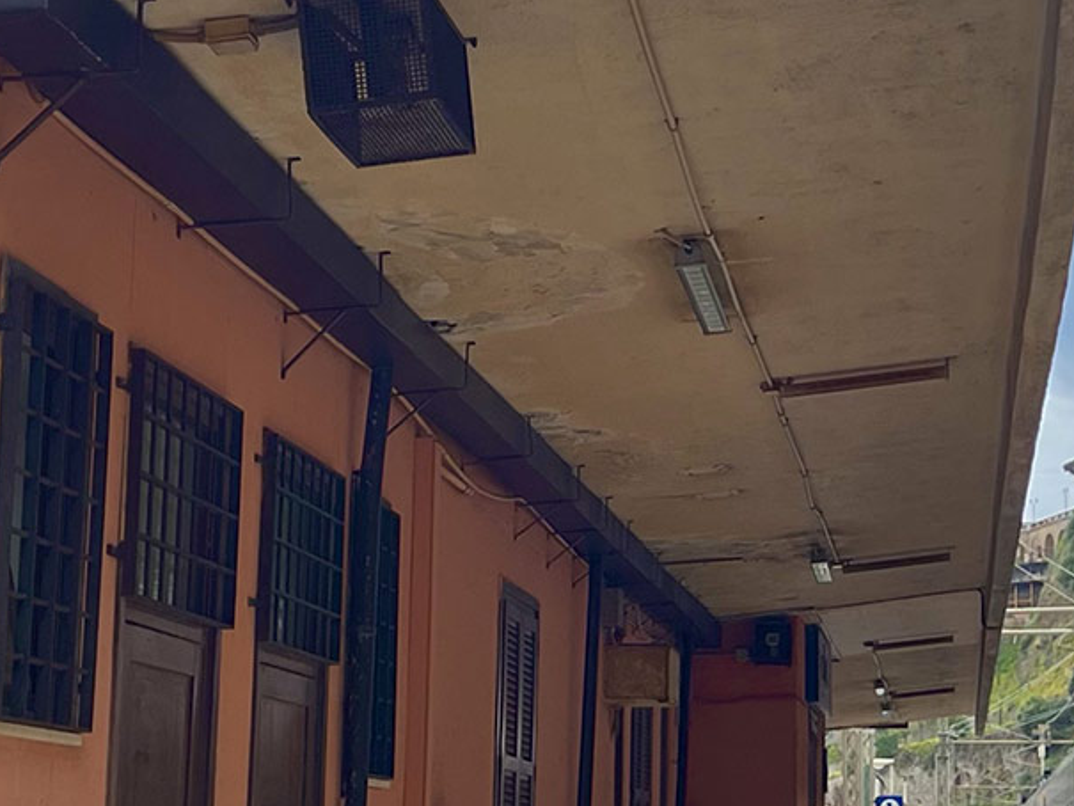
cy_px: 369
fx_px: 2731
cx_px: 802
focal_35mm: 88
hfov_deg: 22.1
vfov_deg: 16.8
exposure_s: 1/1224
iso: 50
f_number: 1.5
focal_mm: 5.7
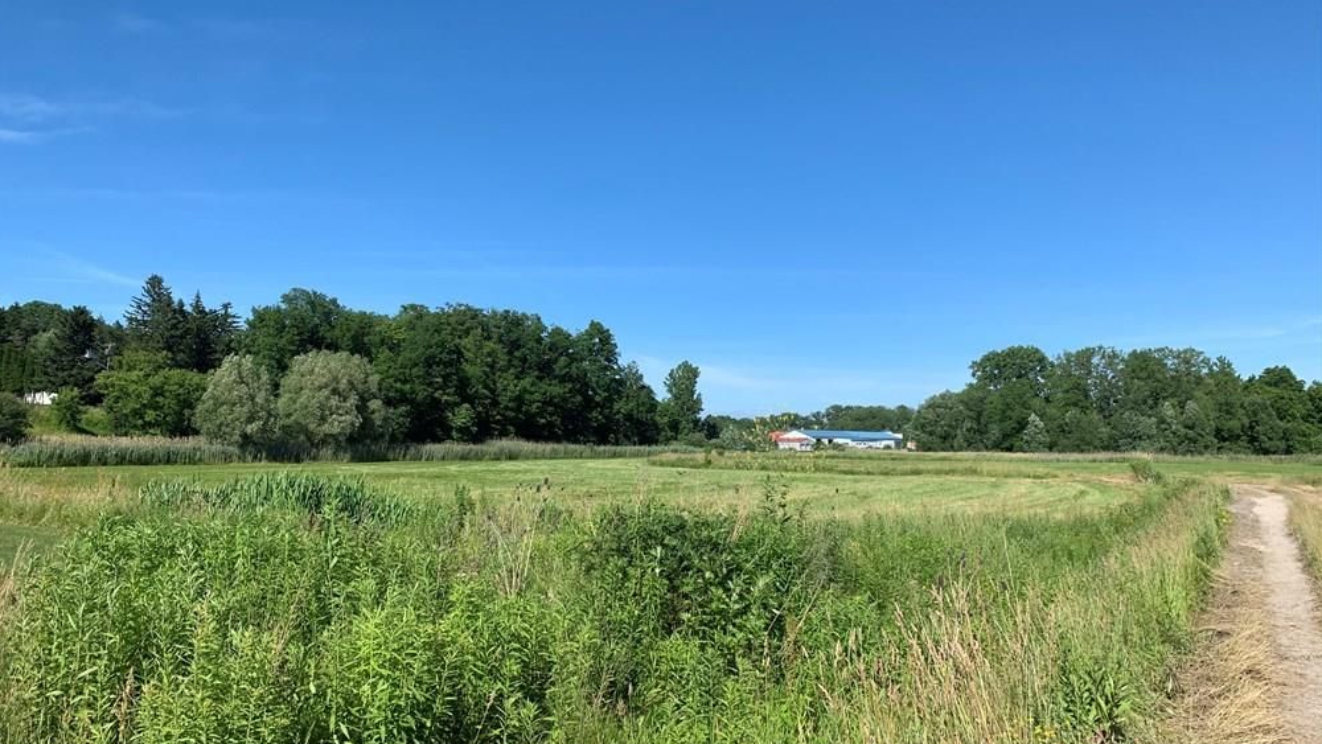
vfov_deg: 40.2
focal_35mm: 29
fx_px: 1017
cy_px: 378
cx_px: 648
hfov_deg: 66.0
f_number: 1.8
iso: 25
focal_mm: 4.25
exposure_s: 1/2208
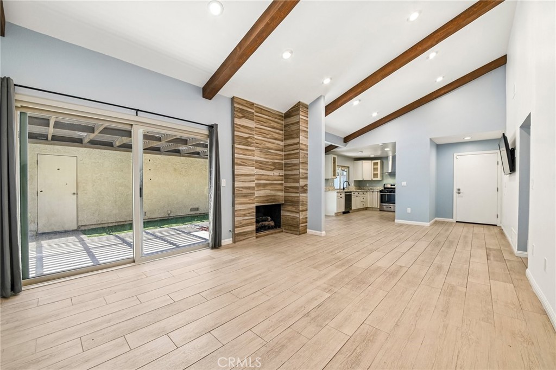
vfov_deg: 81.2
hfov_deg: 104.3
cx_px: 278
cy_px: 185
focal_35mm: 14
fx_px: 216
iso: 250
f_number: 8
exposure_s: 1/8
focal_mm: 14
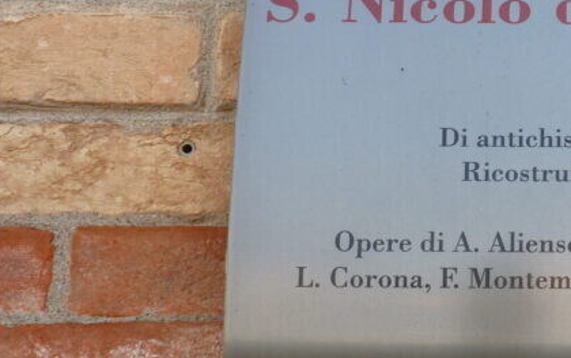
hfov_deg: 14.4
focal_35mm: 142
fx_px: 2211
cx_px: 615
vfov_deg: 9.2
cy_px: 165
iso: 80
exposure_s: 1/125
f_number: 3.9
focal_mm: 9.1
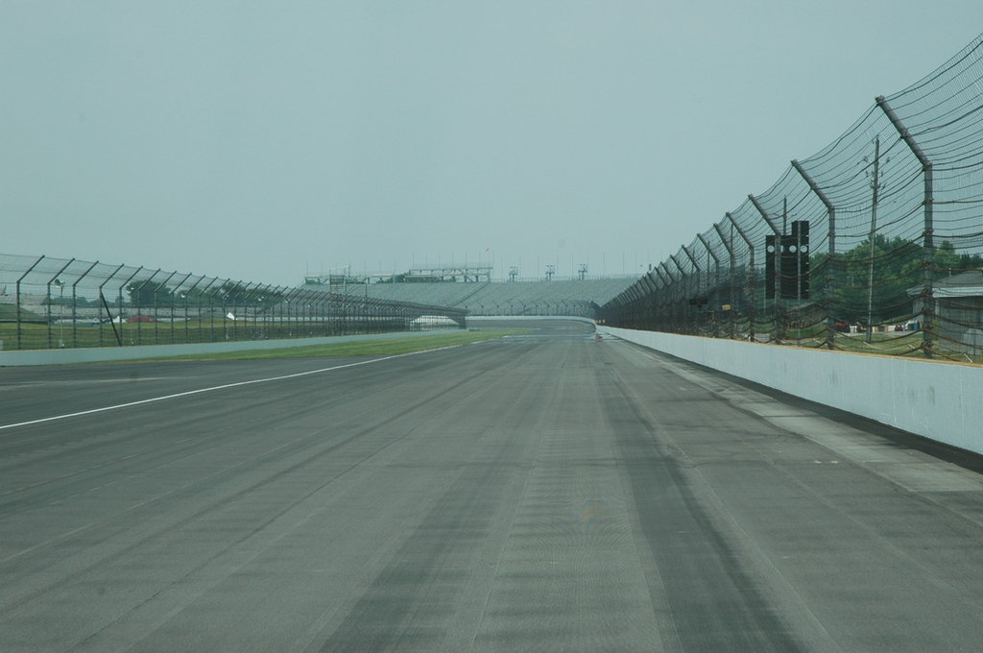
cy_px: 326
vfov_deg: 13.0
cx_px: 492
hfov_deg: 19.5
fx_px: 2863
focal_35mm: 105
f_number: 10
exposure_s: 1/400
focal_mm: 70
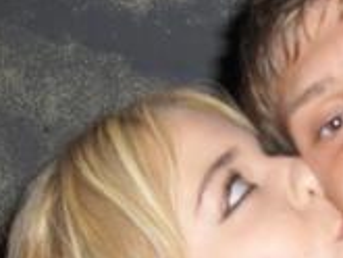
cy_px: 162
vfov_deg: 14.8
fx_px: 992
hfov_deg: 19.4
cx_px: 279
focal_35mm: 100
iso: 100
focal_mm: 5.8
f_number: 2.6
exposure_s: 1/60
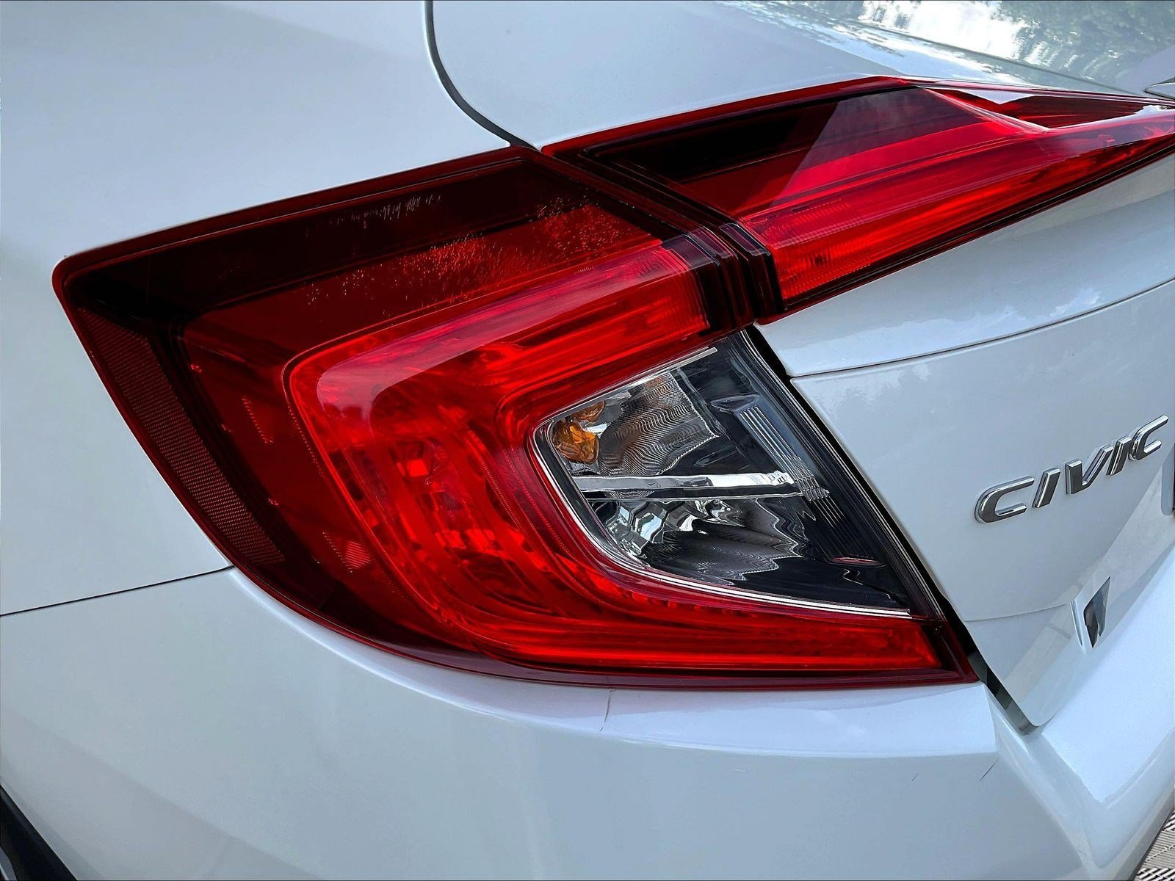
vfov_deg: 48.2
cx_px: 588
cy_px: 440
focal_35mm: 29
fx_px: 984
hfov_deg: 61.7
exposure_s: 1/514
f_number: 1.8
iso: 16
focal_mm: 3
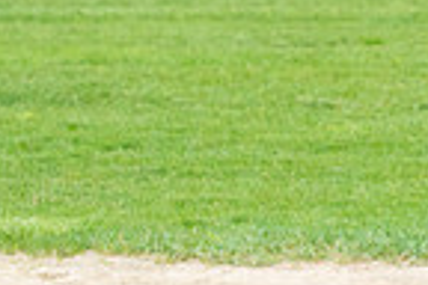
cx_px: 752
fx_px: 5017
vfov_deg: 3.3
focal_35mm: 422
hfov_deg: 4.8
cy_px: 135
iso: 1250
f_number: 5.6
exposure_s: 1/1000
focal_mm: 105
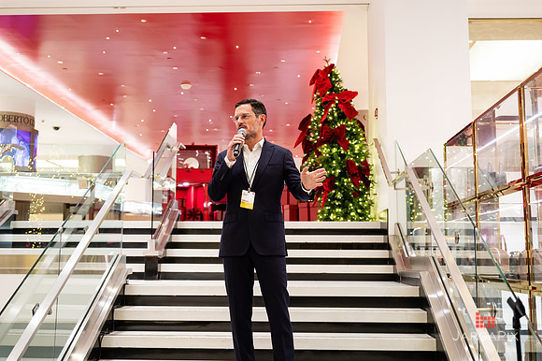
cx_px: 273
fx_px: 635
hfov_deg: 46.2
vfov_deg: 31.7
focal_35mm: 42
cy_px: 158
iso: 1250
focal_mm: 37
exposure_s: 1/160
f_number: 3.2
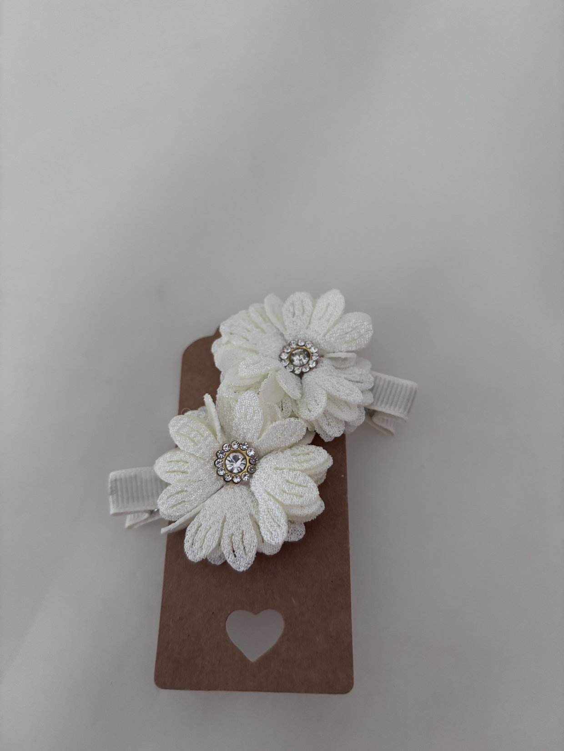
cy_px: 376
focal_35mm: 26
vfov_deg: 67.3
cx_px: 282
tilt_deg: -74.2
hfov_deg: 53.1
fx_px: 565
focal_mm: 5.96
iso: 250
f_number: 1.6
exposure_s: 1/60
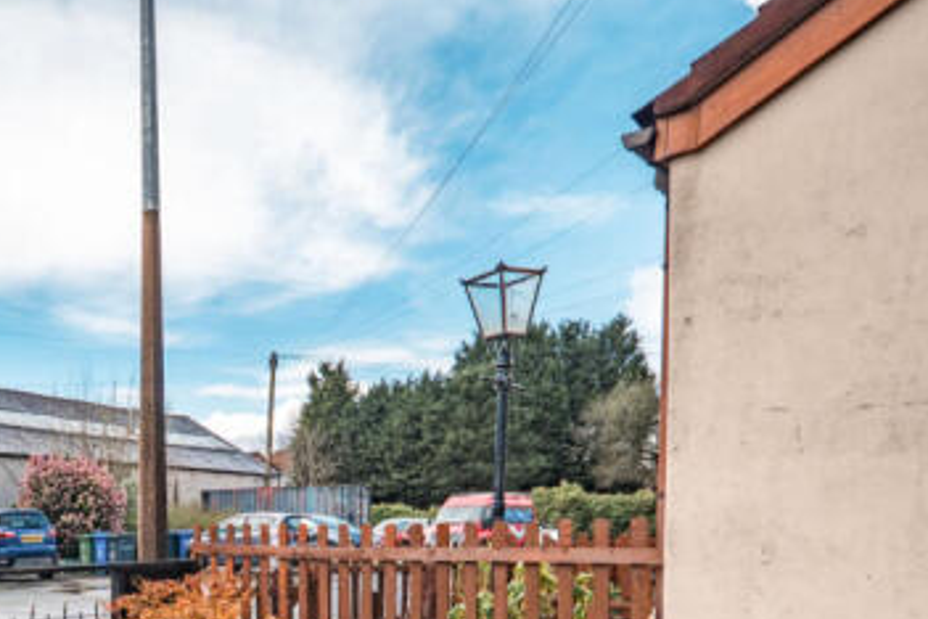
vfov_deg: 42.6
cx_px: 104
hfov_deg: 57.0
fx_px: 722
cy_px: 557
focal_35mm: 28
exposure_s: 1/200
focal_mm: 15
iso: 320
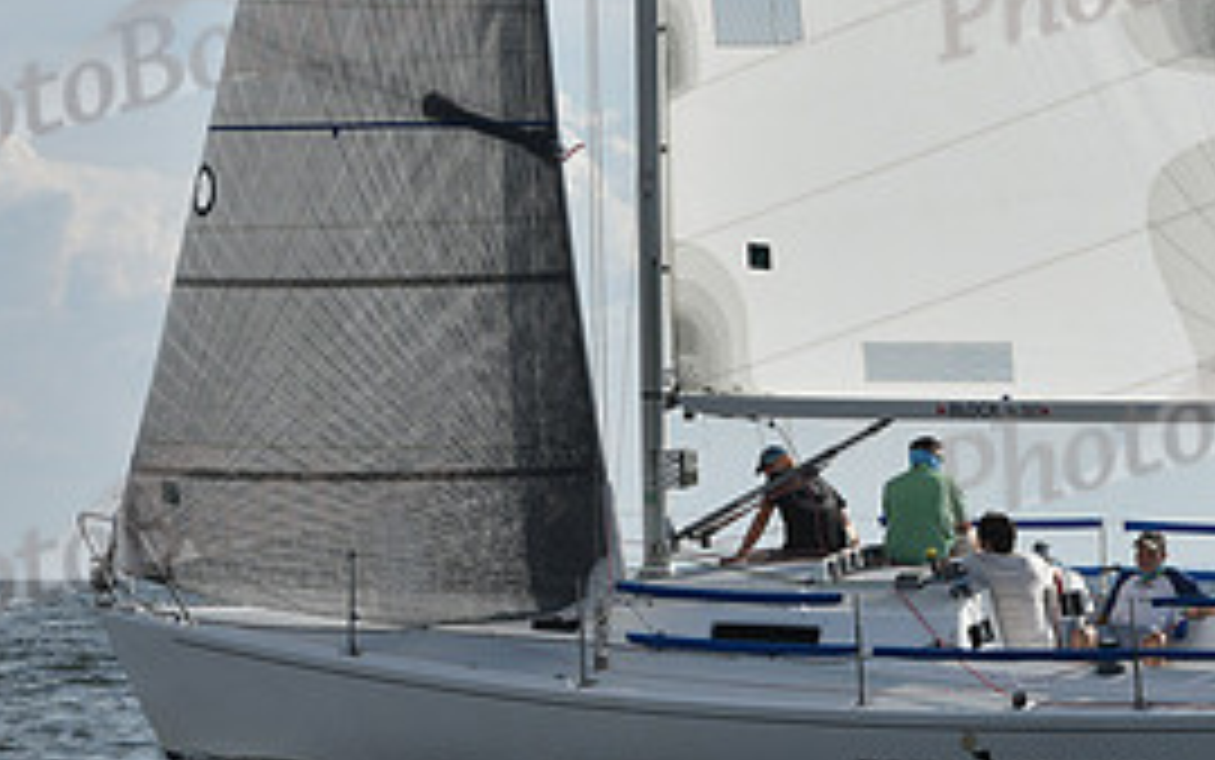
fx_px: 7387
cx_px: 702
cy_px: 241
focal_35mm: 223
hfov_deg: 9.4
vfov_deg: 5.9
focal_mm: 102
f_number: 10
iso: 250
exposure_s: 1/1250
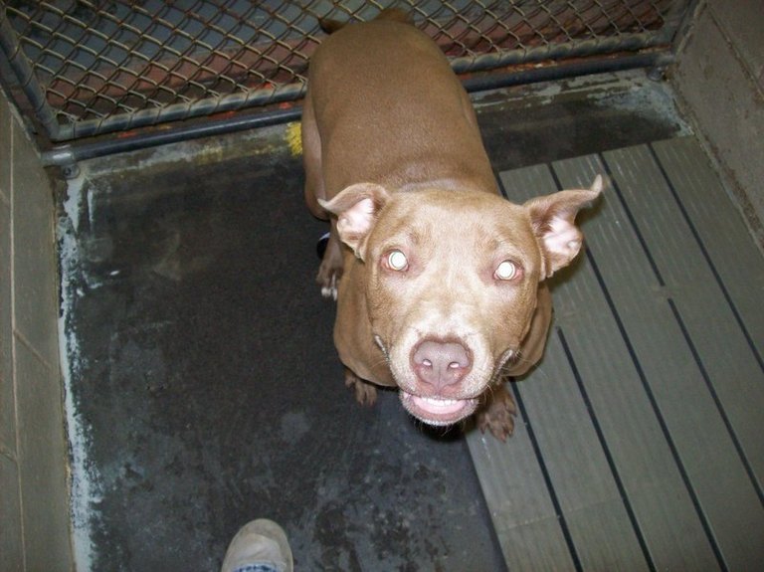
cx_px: 382
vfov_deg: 39.6
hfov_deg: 51.4
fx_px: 794
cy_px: 286
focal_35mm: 36
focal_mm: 6
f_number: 2.7
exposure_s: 1/64
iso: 200
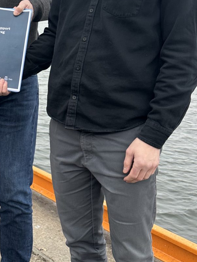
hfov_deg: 22.7
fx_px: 463
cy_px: 99
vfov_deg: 31.6
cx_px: -15
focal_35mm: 61
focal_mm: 6.86
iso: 100
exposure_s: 1/121
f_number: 1.78
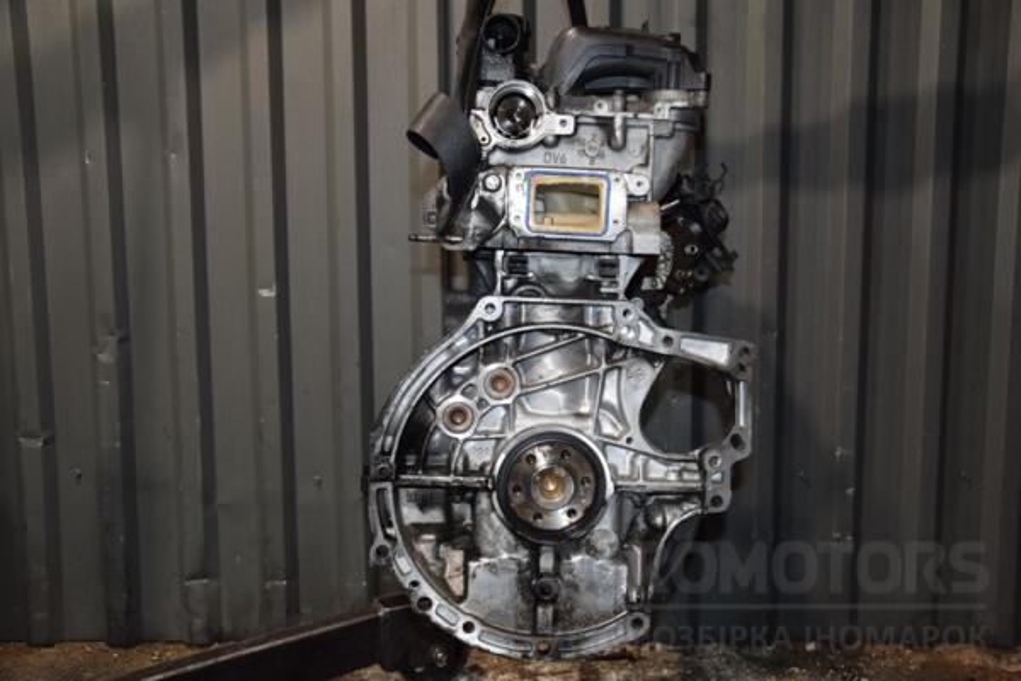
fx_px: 1021
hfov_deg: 53.1
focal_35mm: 36
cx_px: 510
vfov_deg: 36.9
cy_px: 340
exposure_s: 1/60
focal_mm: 24
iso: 800
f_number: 5
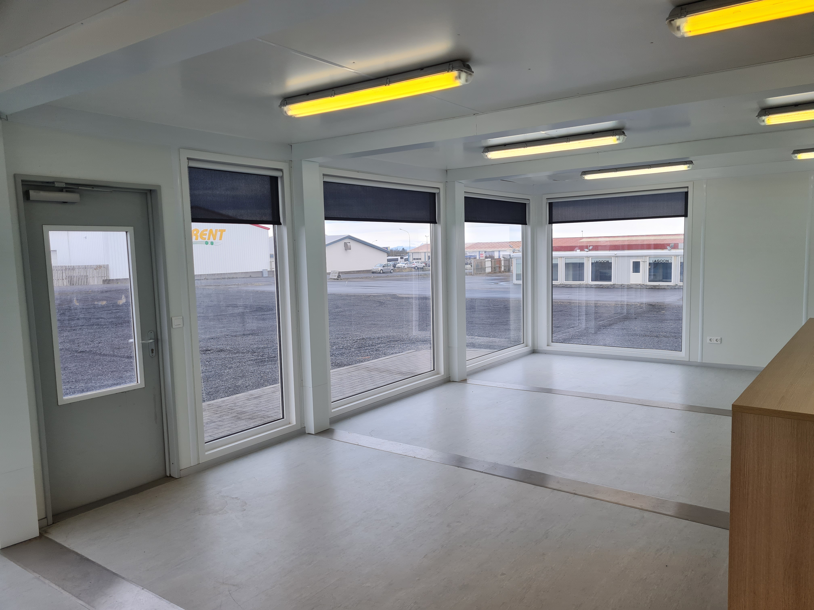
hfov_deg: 67.3
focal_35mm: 26
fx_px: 611
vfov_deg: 53.1
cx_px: 407
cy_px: 305
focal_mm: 5.4
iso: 50
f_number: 1.8
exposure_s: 1/378
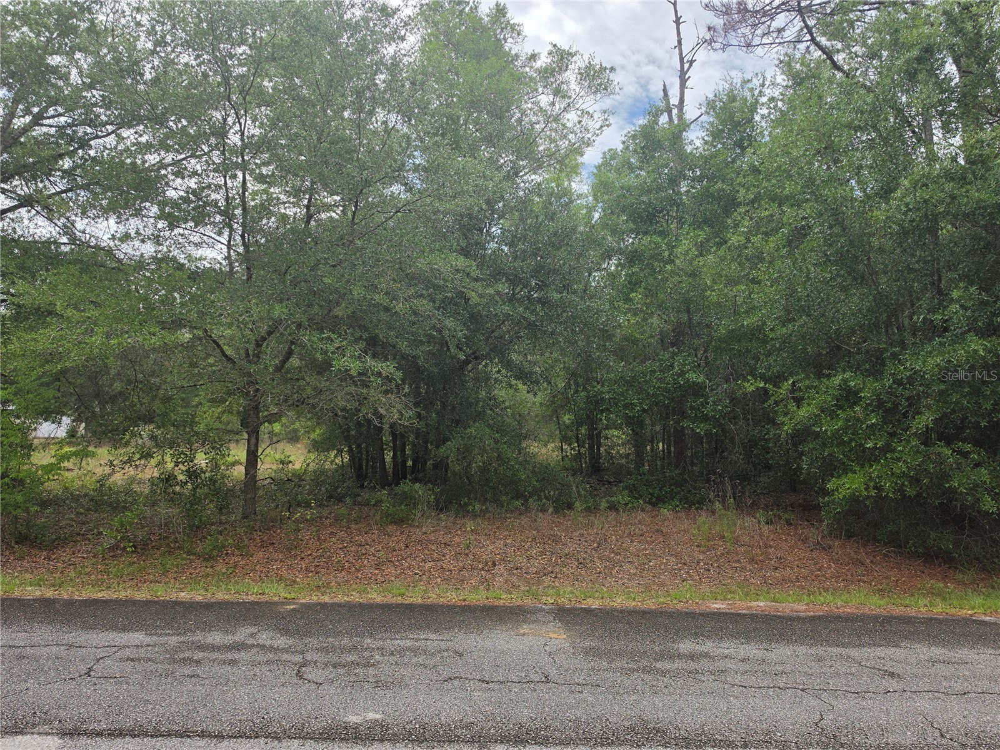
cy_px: 375
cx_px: 500
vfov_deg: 58.9
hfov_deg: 73.9
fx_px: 664
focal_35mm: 23
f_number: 1.4
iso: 64
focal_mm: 6.5
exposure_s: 1/7058
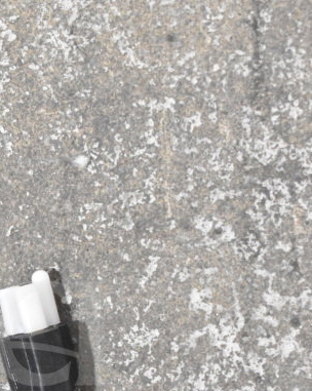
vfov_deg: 10.3
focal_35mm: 186
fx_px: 2152
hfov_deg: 8.3
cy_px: 363
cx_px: 11
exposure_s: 1/200
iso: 6400
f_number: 7.1
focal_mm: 55
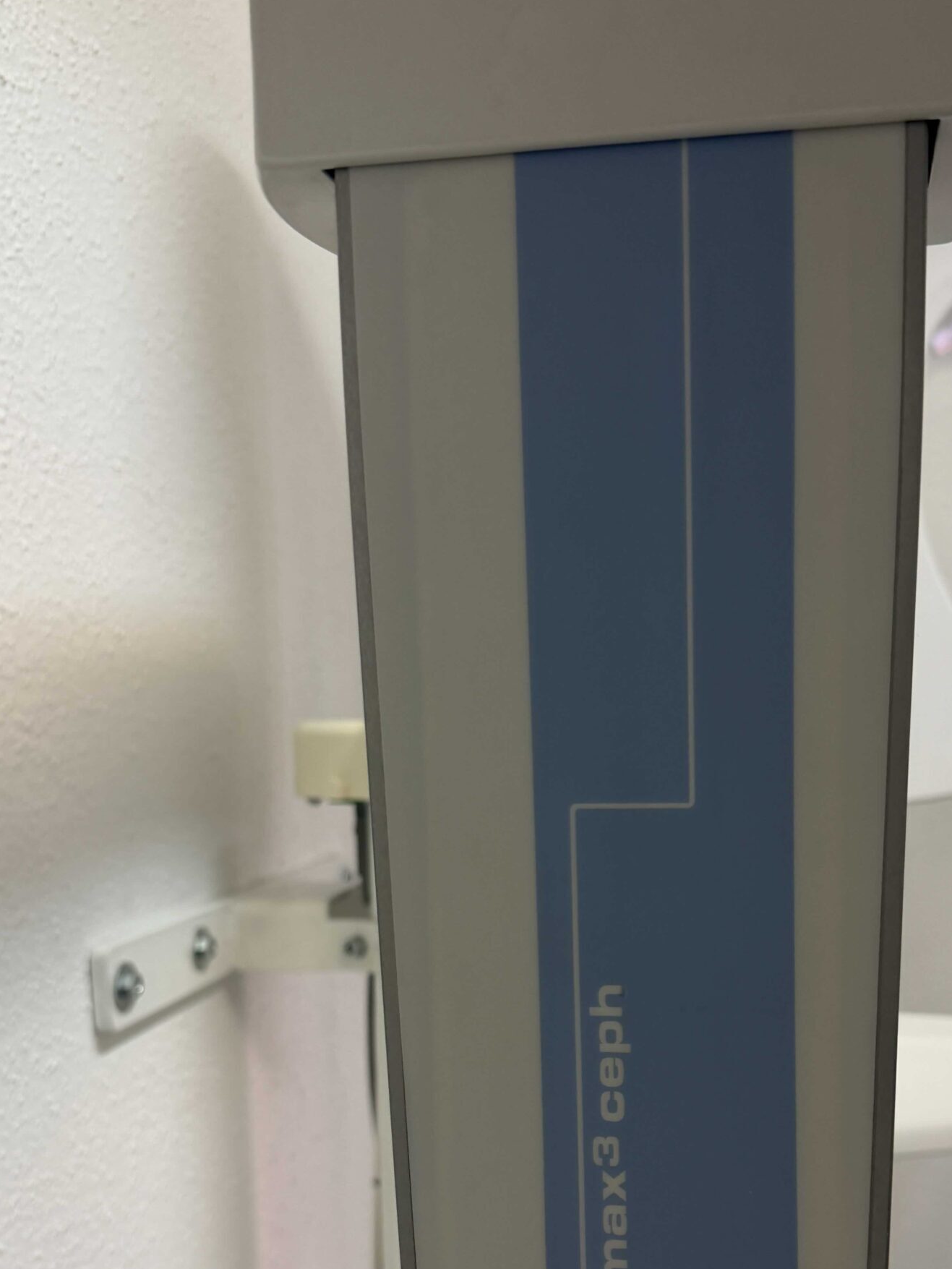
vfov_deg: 51.6
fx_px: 1283
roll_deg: +0.8
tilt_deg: -6.4
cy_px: 851
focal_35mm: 35
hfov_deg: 40.4
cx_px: 610
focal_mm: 6.76
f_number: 1.78
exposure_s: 1/100
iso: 160
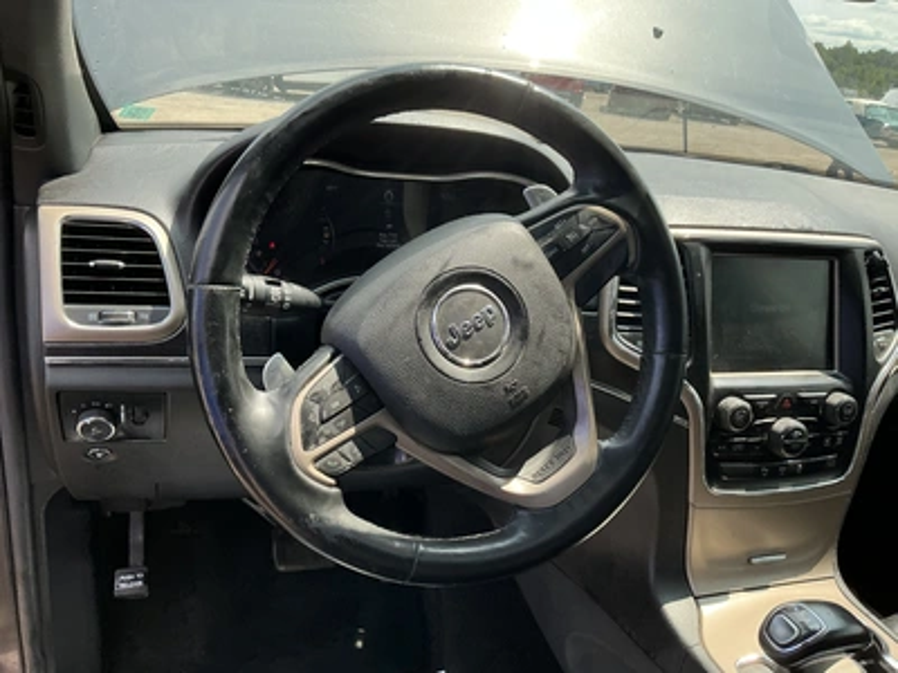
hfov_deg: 63.4
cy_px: 336
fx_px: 726
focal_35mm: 28
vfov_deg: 49.7
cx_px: 449
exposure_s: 1/362
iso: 25
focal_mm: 3
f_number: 1.8
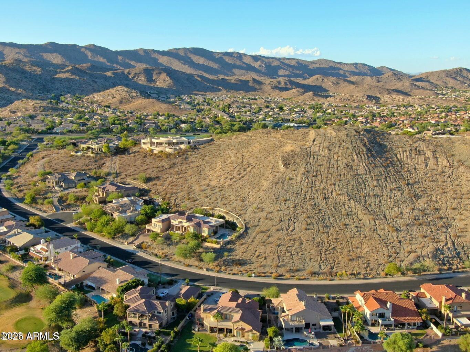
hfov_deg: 50.1
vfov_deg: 38.7
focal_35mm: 37
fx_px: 502
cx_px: 235
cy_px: 176
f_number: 3.4
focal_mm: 6.35
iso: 100
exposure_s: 1/40
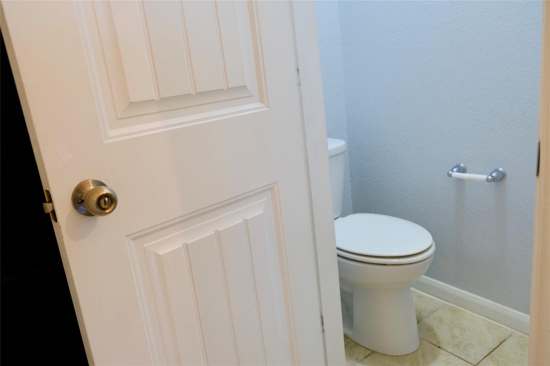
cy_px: 183
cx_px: 275
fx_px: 412
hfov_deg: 67.4
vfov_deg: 47.9
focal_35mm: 27
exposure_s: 1/60
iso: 800
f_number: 2.8
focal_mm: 18
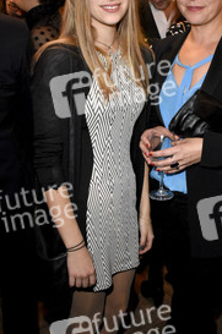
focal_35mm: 44
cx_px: 148
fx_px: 409
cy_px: 150
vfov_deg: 44.5
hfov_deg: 30.2
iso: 3200
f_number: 6.3
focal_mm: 20
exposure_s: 1/60
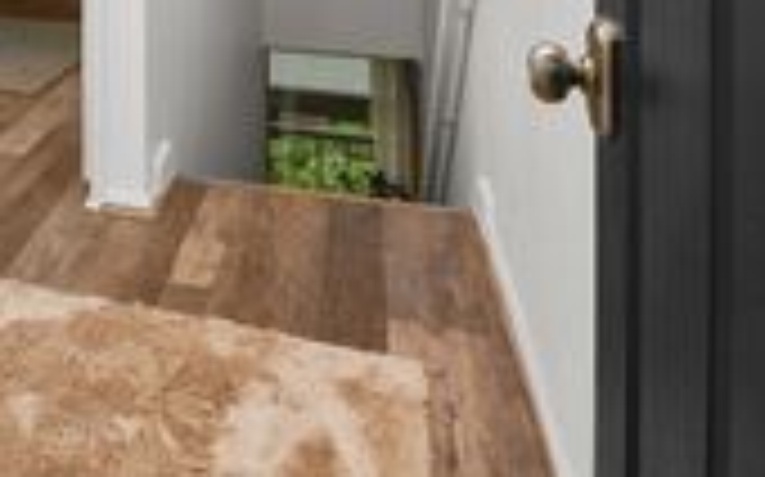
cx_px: -108
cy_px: -124
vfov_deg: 25.1
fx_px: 938
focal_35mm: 45
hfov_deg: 36.4
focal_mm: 10
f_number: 8
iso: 100
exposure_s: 1/10
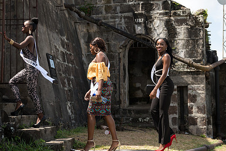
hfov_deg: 27.3
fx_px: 464
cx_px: 106
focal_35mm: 74
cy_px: 66
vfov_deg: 18.4
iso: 80
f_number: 5.6
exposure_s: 1/160
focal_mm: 50
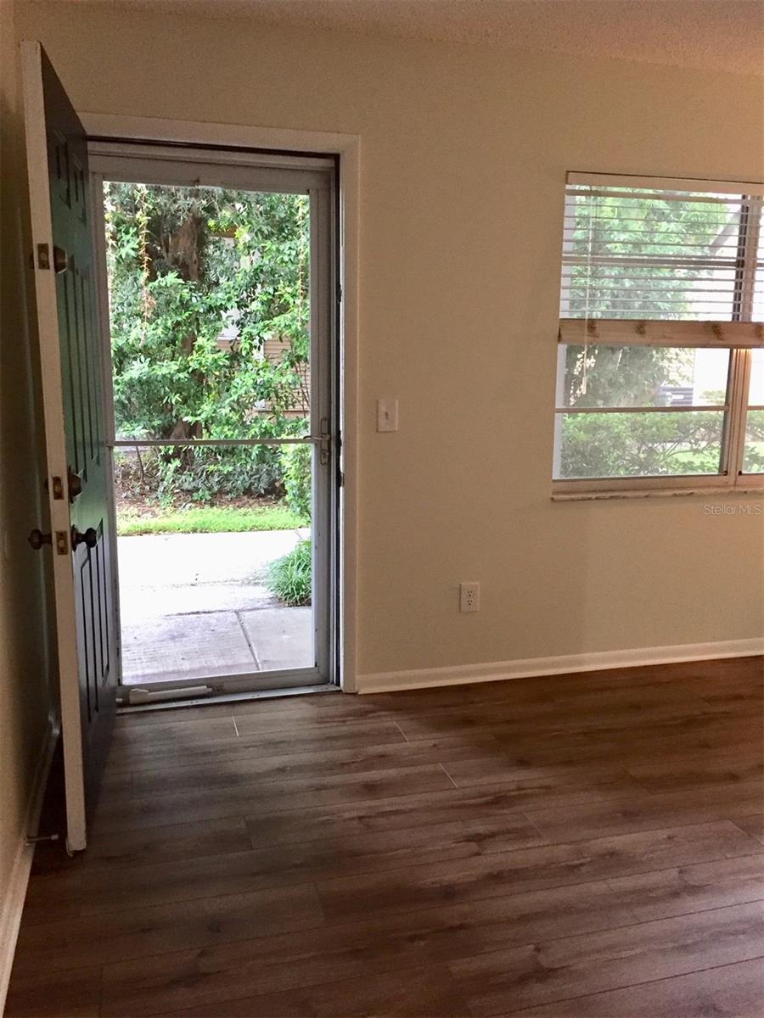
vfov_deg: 61.7
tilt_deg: -9.6
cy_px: 509
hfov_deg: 48.2
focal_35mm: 29
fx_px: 853
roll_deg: -0.7
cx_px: 382
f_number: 2.2
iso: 250
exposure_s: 1/30
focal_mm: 4.15
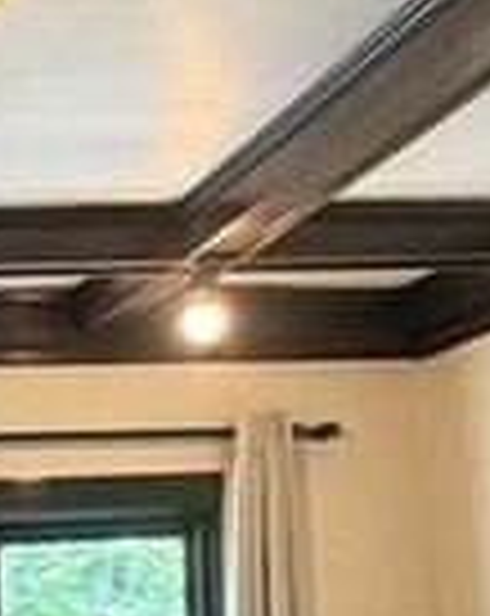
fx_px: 1964
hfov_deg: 12.7
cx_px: -441
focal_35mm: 108
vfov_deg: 17.2
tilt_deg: +2.4
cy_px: 692
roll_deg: +1.1
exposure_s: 1/60
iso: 320
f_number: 2.2
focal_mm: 2.22
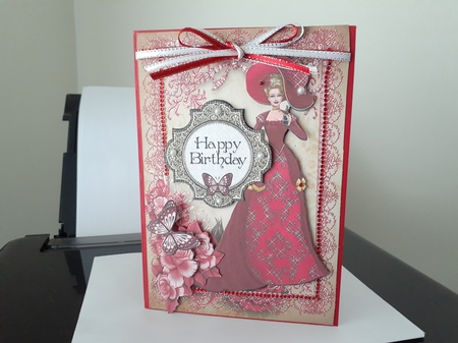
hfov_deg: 65.4
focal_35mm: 27
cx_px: 229
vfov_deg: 51.3
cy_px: 172
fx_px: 357
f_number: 1.9
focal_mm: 3.6
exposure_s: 1/50
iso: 250
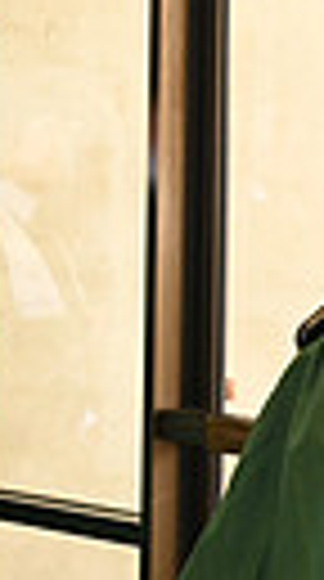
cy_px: 450
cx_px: 958
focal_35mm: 170
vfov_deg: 12.6
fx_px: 2612
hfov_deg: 6.5
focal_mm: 36
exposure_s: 1/60
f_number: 5.6
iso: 1600
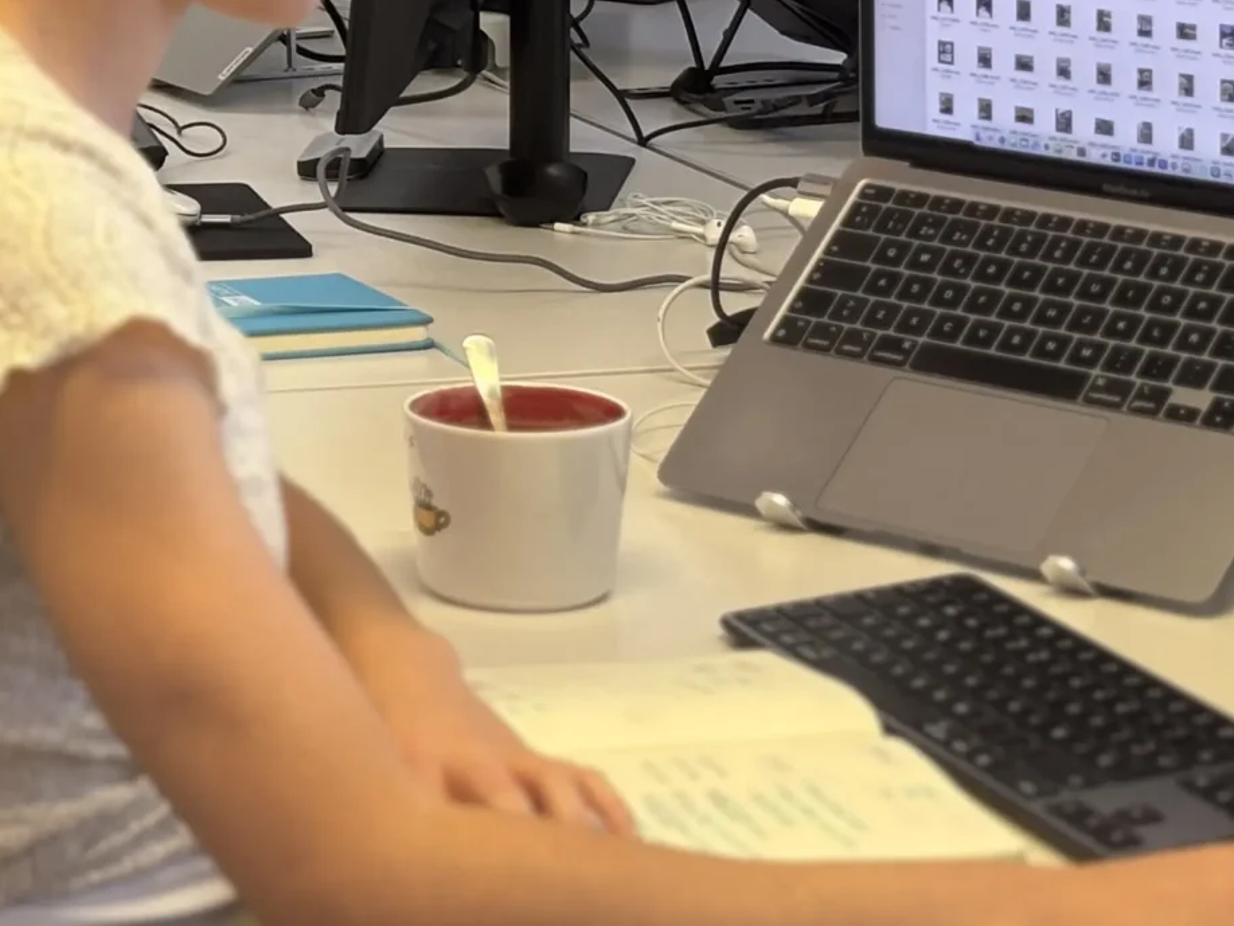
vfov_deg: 10.1
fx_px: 5170
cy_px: -91
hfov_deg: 13.2
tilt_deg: -7.2
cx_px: -294
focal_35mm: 145
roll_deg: +0.2
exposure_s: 1/50
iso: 32
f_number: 1.6
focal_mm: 5.96
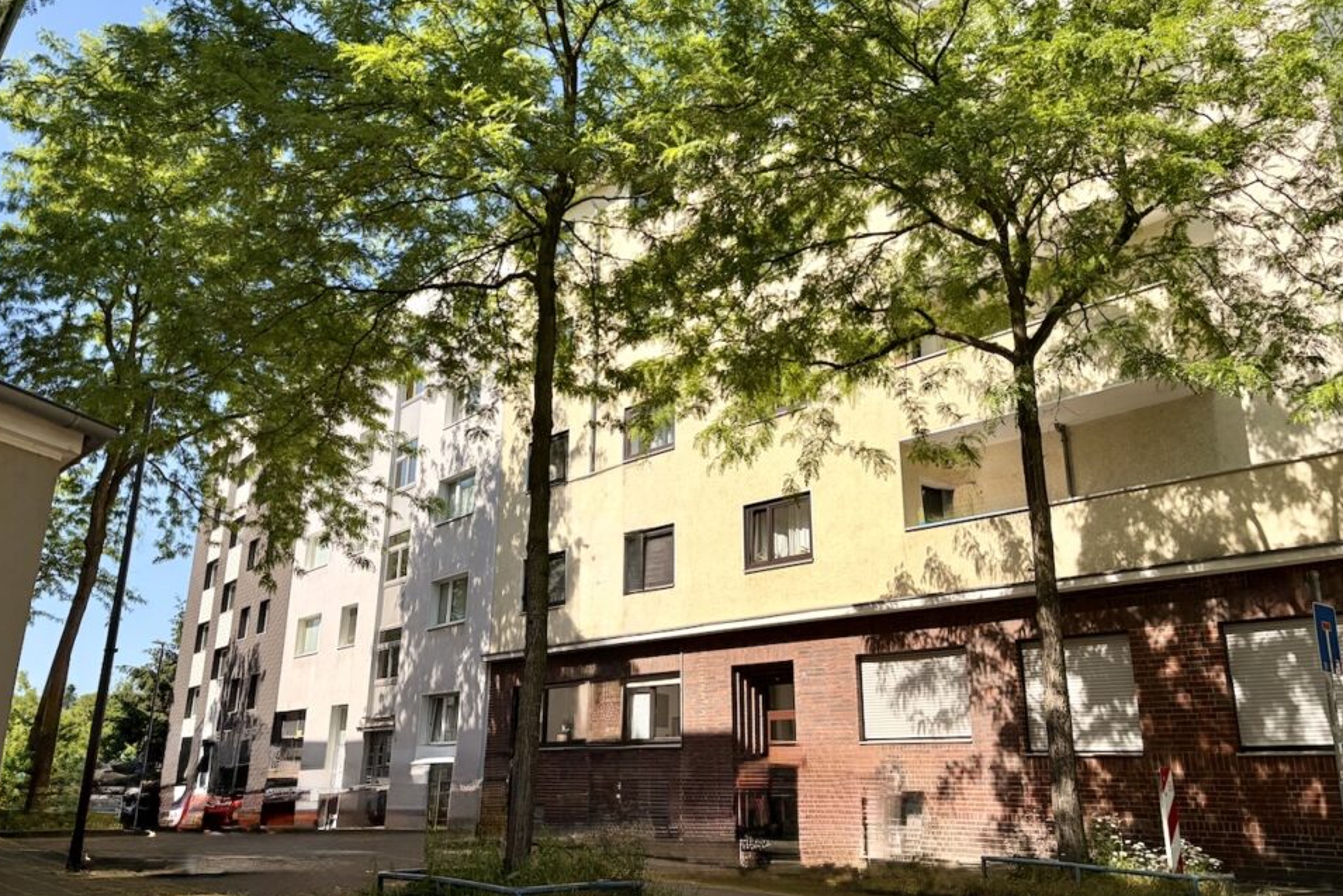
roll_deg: -1.4
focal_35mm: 29
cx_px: 654
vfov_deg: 45.0
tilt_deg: +18.0
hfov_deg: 63.6
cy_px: 419
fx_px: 1082
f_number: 1.6
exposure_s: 1/2012
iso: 50
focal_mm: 5.96
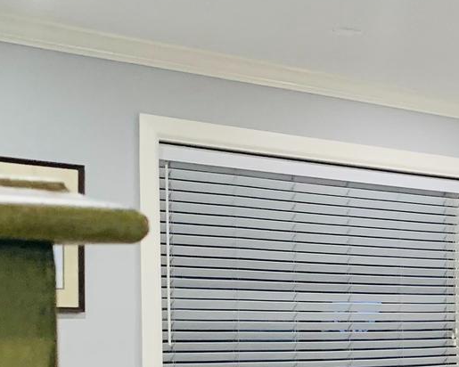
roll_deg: -0.3
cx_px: 796
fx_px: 1372
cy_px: 415
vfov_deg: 14.8
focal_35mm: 101
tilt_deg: -3.0
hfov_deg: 16.3
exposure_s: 1/60
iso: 200
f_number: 1.8
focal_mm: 4.25
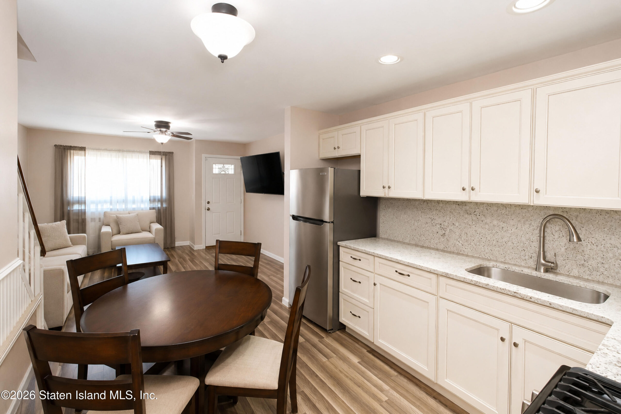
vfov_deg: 77.3
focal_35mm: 15
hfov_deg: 100.4
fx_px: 259
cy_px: 207
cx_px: 310
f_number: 7.1
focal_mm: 10
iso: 2000
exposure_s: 1/60
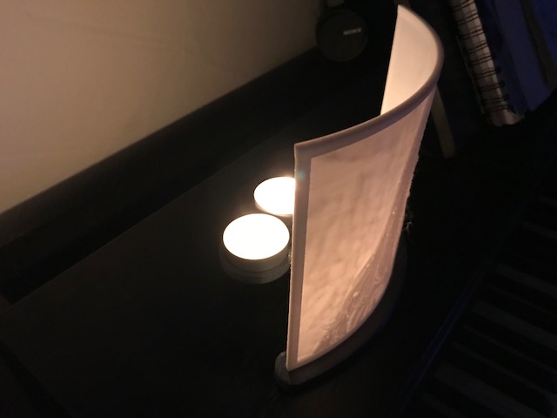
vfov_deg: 49.7
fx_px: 451
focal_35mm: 28
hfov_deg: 63.4
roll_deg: -1.1
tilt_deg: -39.9
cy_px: 209
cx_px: 278
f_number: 1.8
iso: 80
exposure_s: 1/4
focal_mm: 3.99
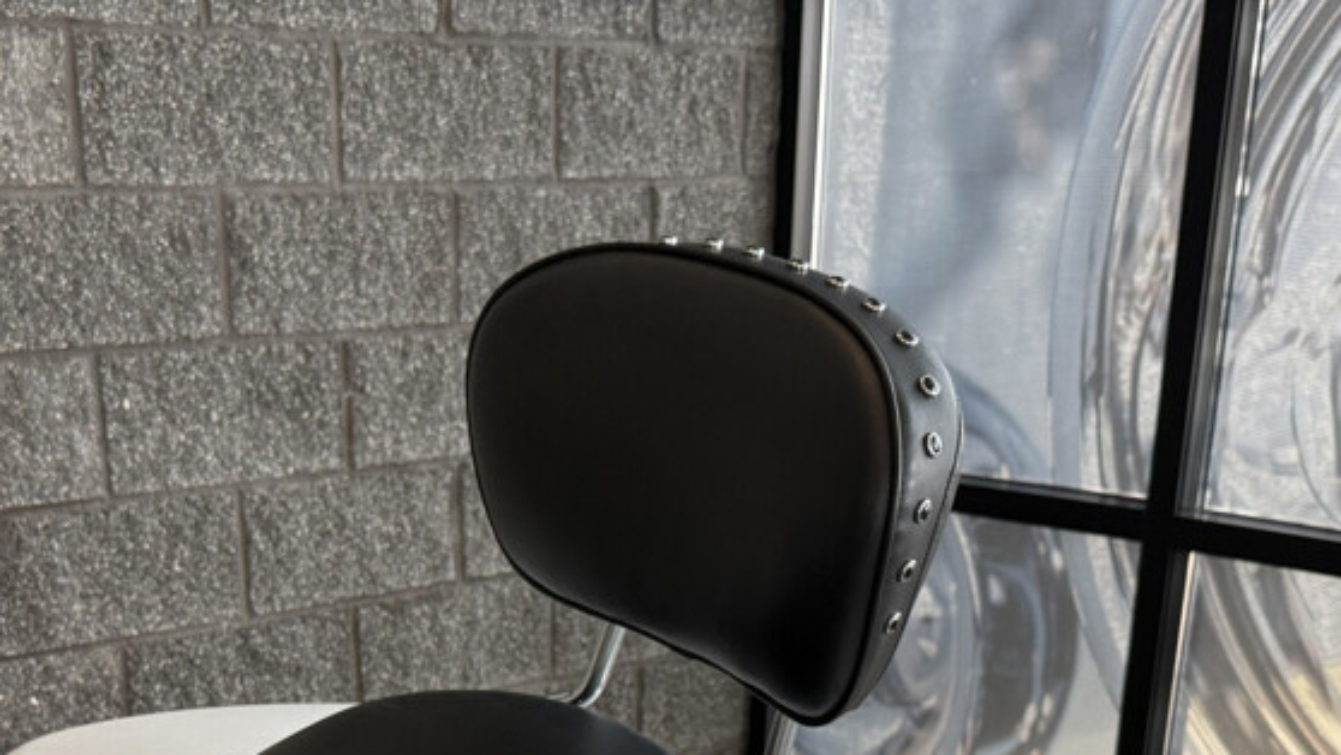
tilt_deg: -20.2
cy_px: 863
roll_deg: +0.5
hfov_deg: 41.1
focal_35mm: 50
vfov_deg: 22.4
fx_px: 1778
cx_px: 515
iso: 125
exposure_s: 1/120
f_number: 1.78
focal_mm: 6.76
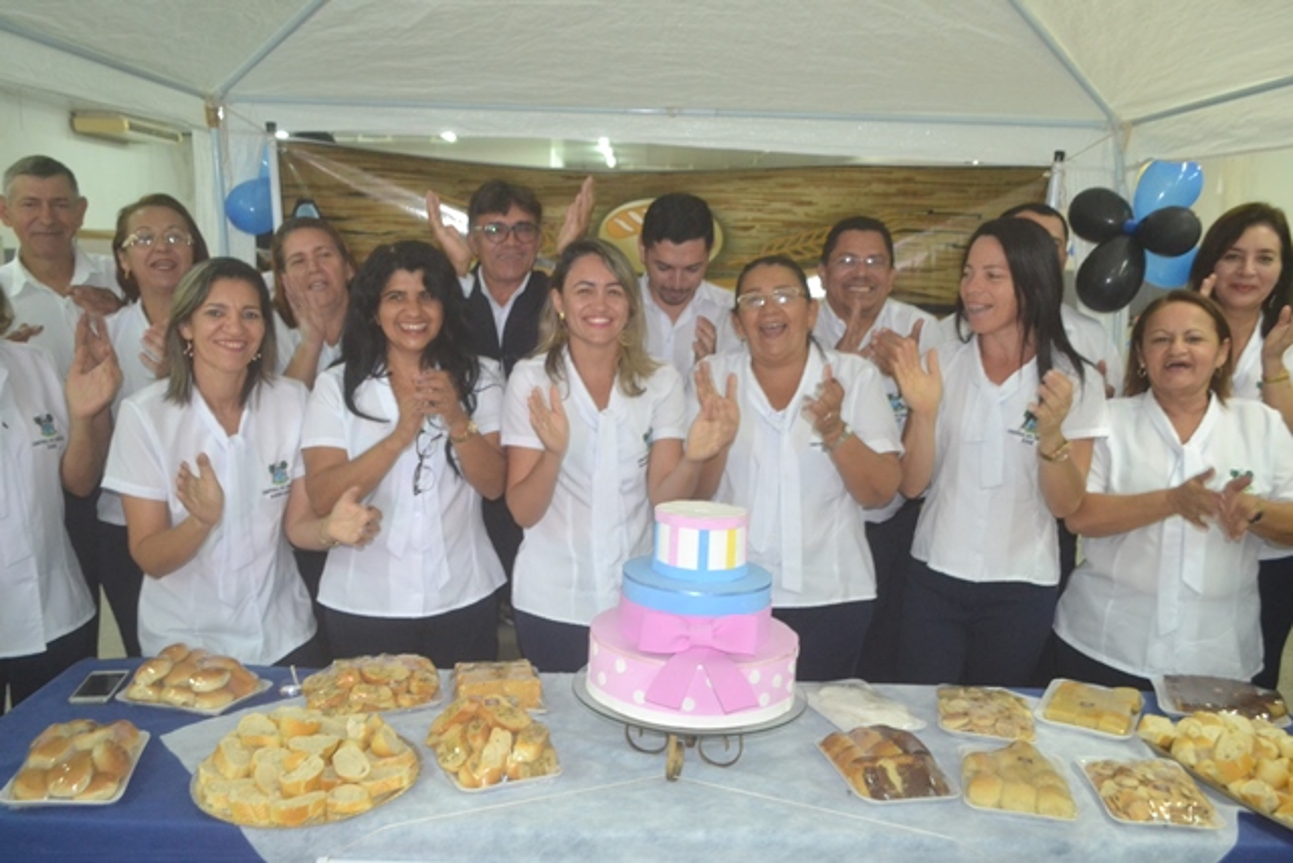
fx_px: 1078
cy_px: 432
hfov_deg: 61.9
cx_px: 646
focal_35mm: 30
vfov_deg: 43.6
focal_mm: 20
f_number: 3.8
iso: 2200
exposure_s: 1/60
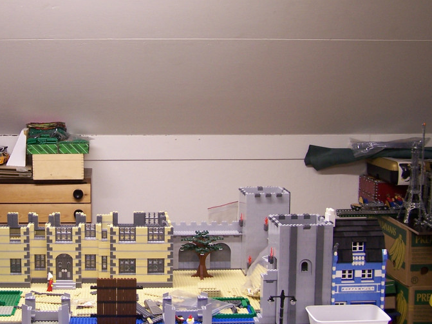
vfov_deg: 25.2
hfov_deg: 32.8
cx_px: 122
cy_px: 155
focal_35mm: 58
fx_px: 724
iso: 80
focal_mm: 6.3
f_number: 2.8
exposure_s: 1/6
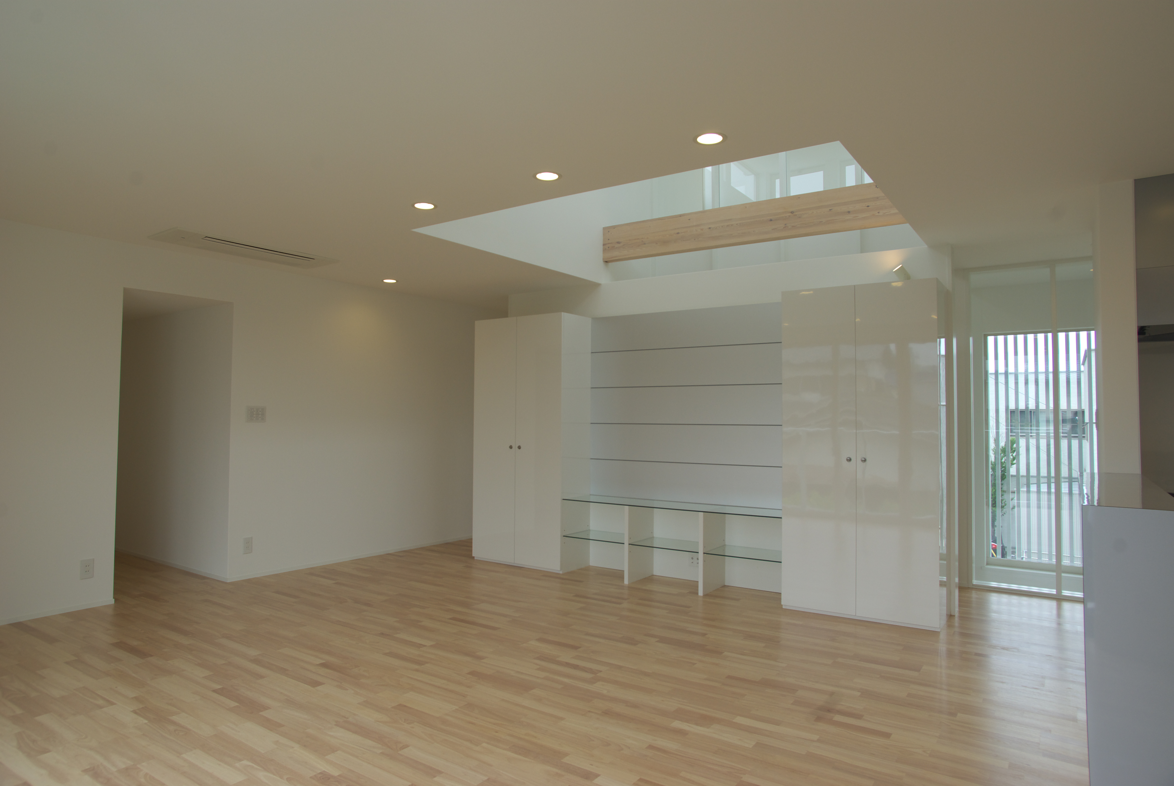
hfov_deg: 81.1
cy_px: 393
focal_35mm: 21
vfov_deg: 59.6
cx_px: 587
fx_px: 686
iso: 100
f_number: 6.7
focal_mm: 14
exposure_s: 1/60
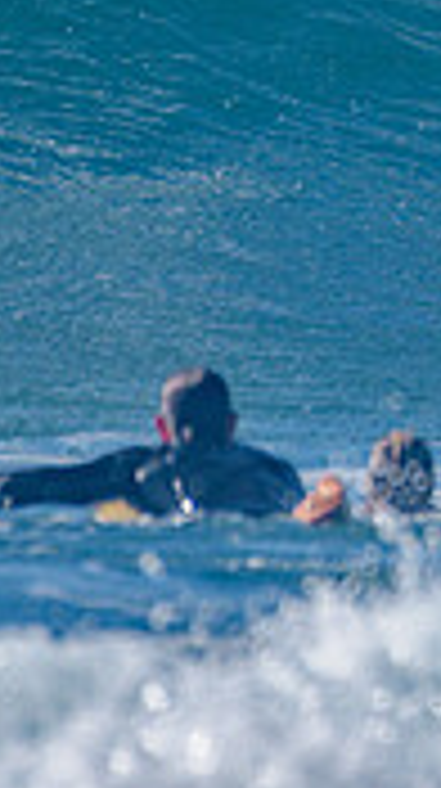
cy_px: -63
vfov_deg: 1.0
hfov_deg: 0.6
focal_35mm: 2134
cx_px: 1189
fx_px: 44513
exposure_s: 1/2000
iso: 125
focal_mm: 500
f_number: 5.6
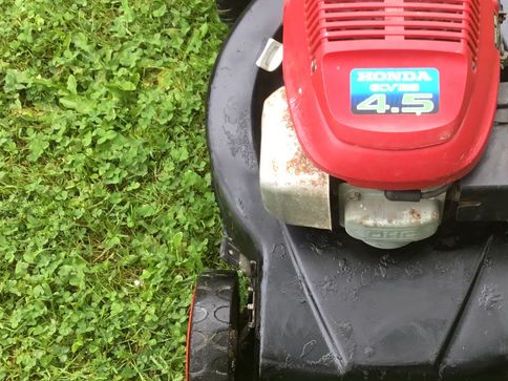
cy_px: 117
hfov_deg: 29.7
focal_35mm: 64
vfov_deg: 22.8
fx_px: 939
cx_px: 391
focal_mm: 3.3
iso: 25
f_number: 2.4
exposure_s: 1/50
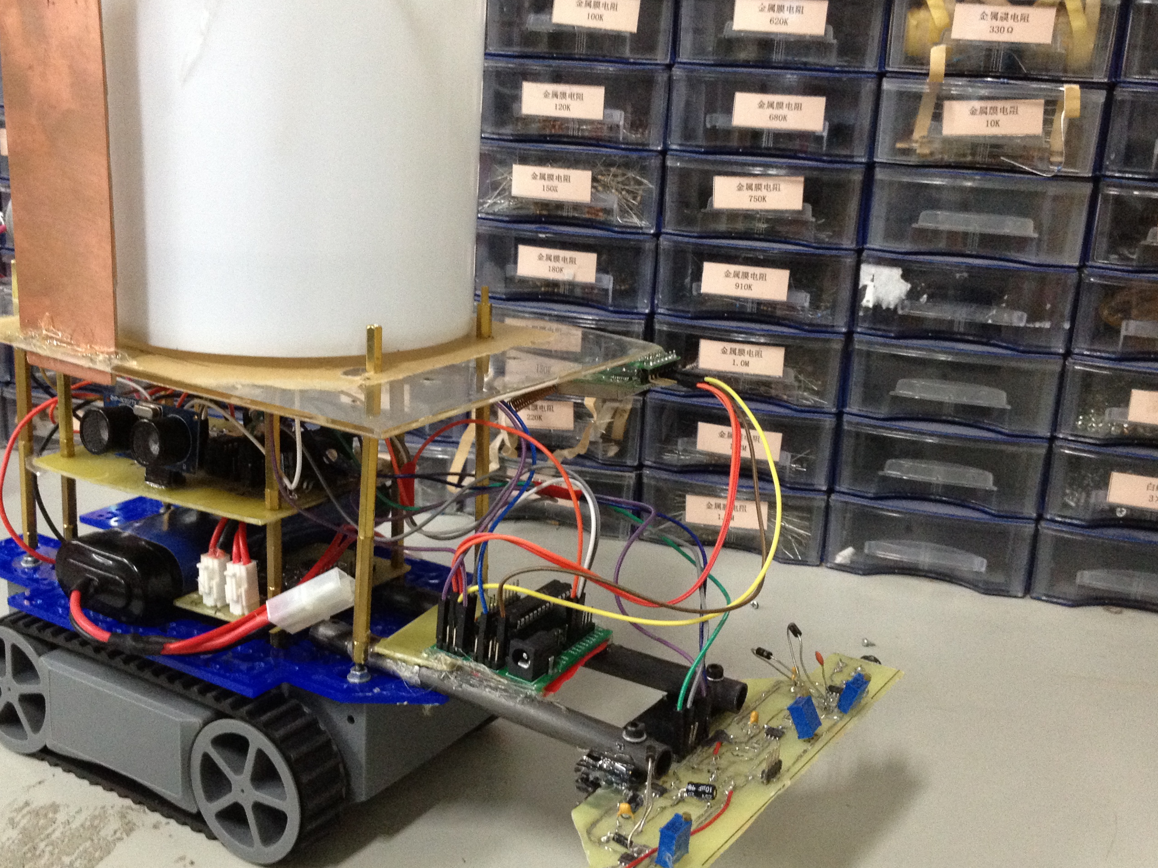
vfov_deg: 32.2
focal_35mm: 45
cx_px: 506
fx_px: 1505
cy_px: 422
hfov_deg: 42.0
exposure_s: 1/20
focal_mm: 4.28
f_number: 2.4
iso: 320
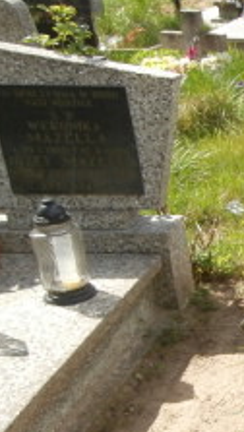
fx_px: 860
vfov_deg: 28.2
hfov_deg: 13.1
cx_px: 542
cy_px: 244
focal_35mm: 75
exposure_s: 1/640
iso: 100
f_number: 3
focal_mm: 4.2
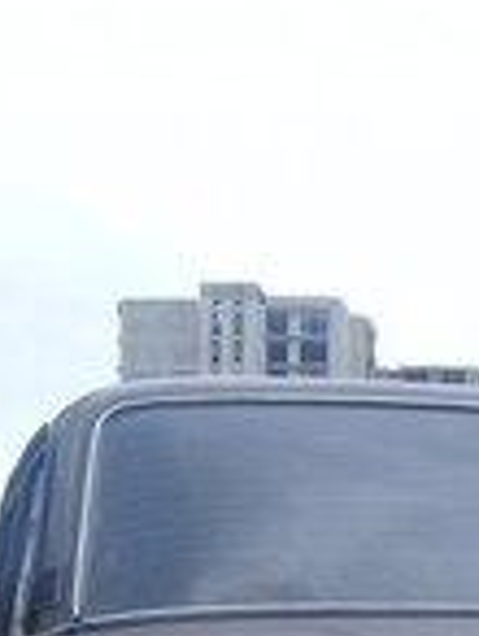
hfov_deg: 13.8
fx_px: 1932
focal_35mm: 105
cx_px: 531
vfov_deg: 17.1
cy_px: 915
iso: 50
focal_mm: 3.3
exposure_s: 1/747
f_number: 2.2
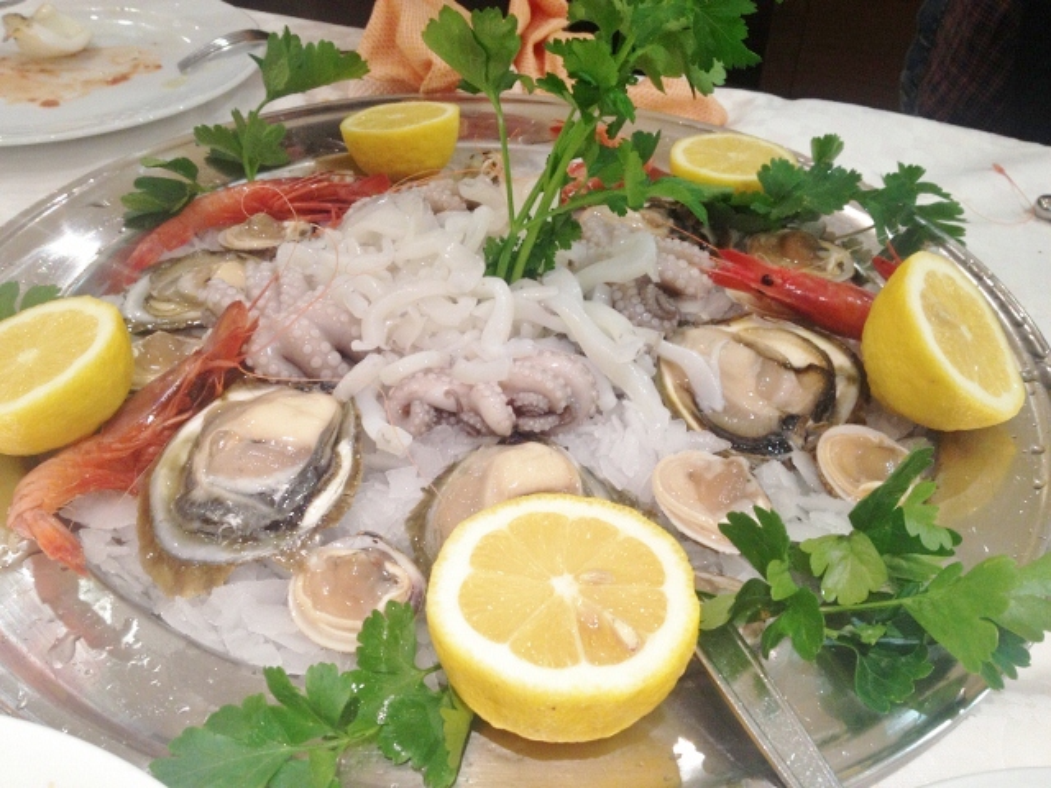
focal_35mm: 35
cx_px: 526
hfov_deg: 52.6
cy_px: 394
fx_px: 1063
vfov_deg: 40.7
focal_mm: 4.28
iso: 160
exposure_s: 1/20
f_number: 2.4
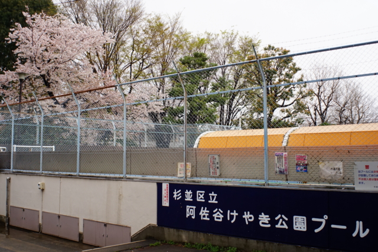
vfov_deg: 33.4
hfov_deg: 48.4
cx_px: 189
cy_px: 126
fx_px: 420
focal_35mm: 40
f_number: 8
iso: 800
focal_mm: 40
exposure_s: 1/400
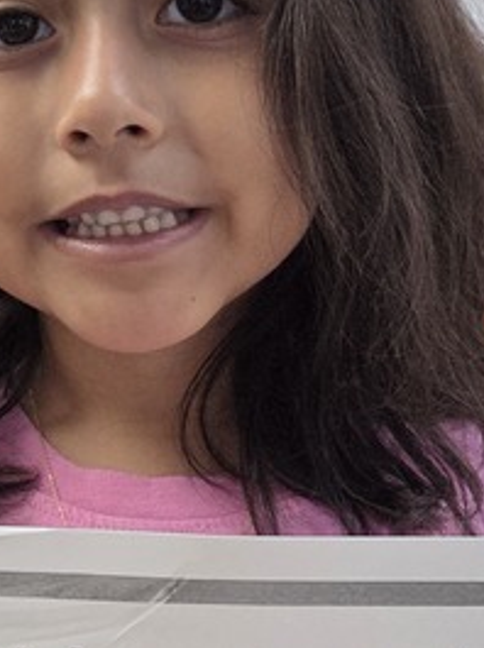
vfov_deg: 21.3
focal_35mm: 89
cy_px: 643
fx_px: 1663
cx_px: 196
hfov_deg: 16.5
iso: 125
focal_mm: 5.4
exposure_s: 1/61.3
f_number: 1.8
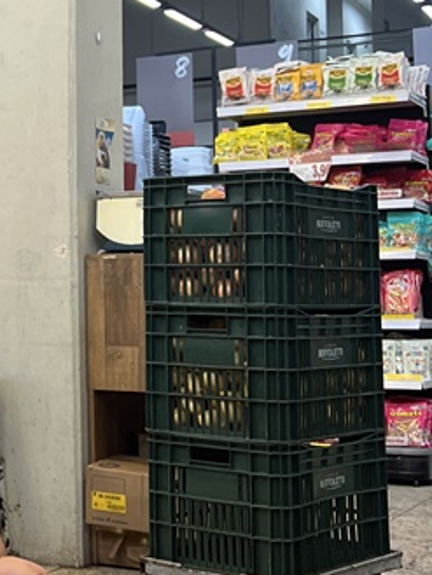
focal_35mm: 79
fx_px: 1314
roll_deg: +0.8
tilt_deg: +6.1
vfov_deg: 24.6
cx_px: -210
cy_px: 196
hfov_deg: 17.0
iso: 100
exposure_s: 1/120
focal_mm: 5.7
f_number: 1.5
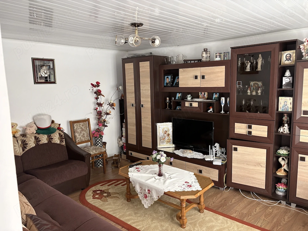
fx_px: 231
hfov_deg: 67.3
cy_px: 116
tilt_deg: -8.2
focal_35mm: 26
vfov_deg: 53.1
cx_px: 154
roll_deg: +1.9
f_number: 1.6
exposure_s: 1/60
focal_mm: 5.96
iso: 200
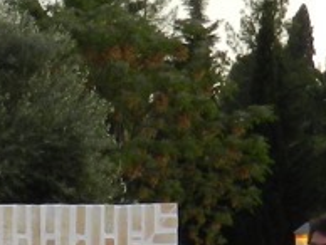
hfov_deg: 4.2
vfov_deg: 3.2
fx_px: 4432
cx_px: -276
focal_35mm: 470
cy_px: 346
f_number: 4.8
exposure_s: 1/100
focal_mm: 13.5
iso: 160
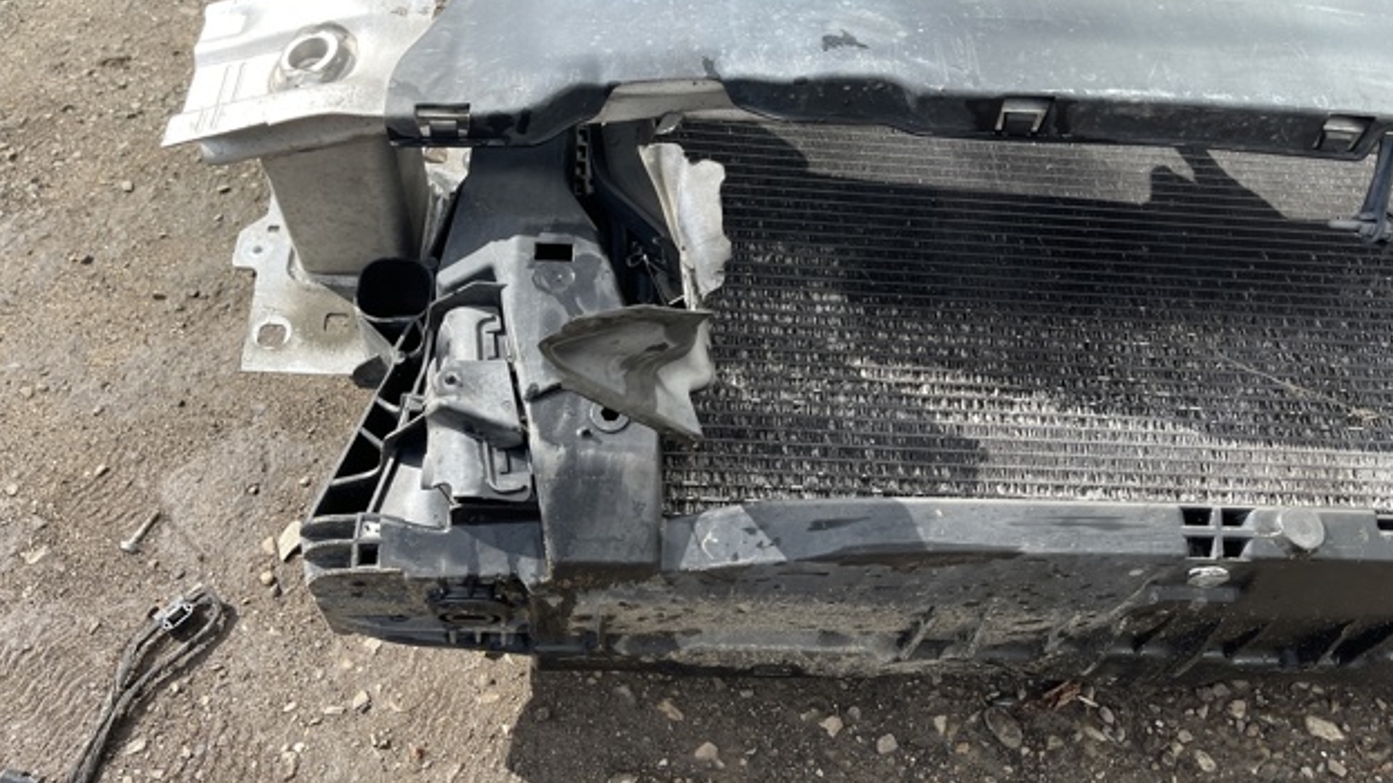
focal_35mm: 28
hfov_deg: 67.9
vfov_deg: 41.0
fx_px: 1034
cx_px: 686
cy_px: 264
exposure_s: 1/1642
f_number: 1.6
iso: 32
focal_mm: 5.1
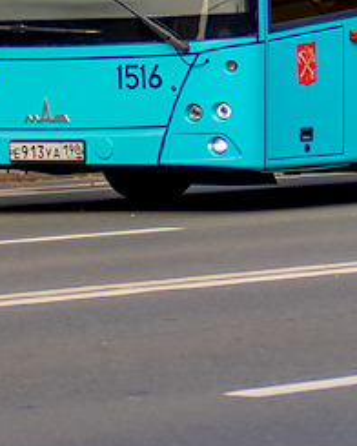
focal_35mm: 367
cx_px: 581
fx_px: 4847
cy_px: -177
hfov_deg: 4.2
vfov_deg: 5.2
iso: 50
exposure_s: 1/500
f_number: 2.8
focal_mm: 80
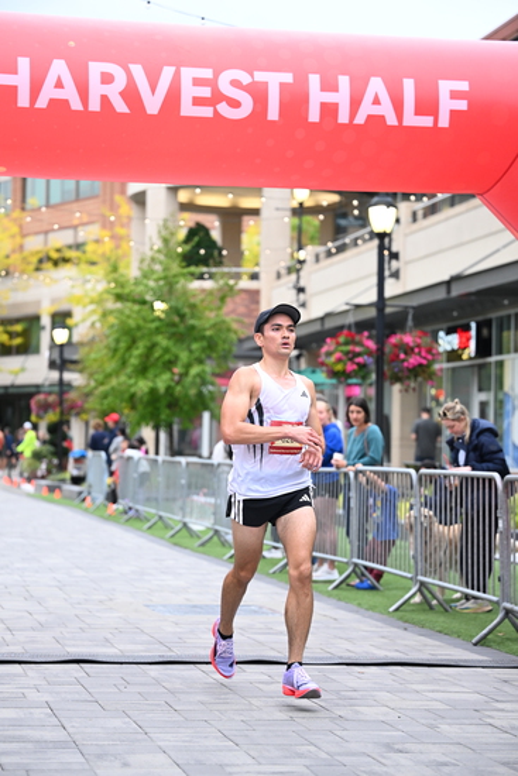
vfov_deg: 24.2
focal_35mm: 84
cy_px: 388
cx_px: 259
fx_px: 1812
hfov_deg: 16.3
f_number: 2.8
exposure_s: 1/800
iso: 1600
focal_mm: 84
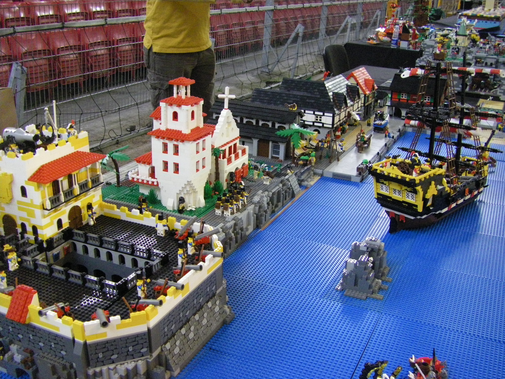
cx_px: 252
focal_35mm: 38
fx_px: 554
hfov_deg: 49.0
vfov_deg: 37.7
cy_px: 190
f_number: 3.5
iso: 800
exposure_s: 1/50
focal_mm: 6.3
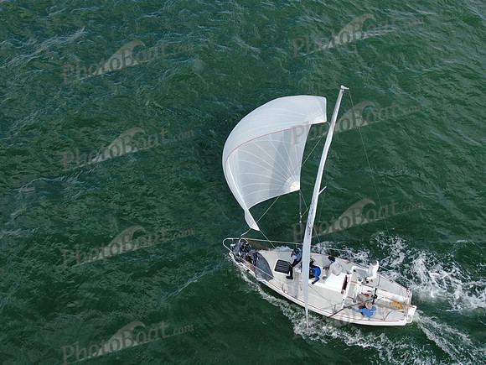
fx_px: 674
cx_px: 243
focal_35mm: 48
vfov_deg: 30.3
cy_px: 182
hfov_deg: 39.7
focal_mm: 8.6
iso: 100
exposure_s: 1/400
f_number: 3.8
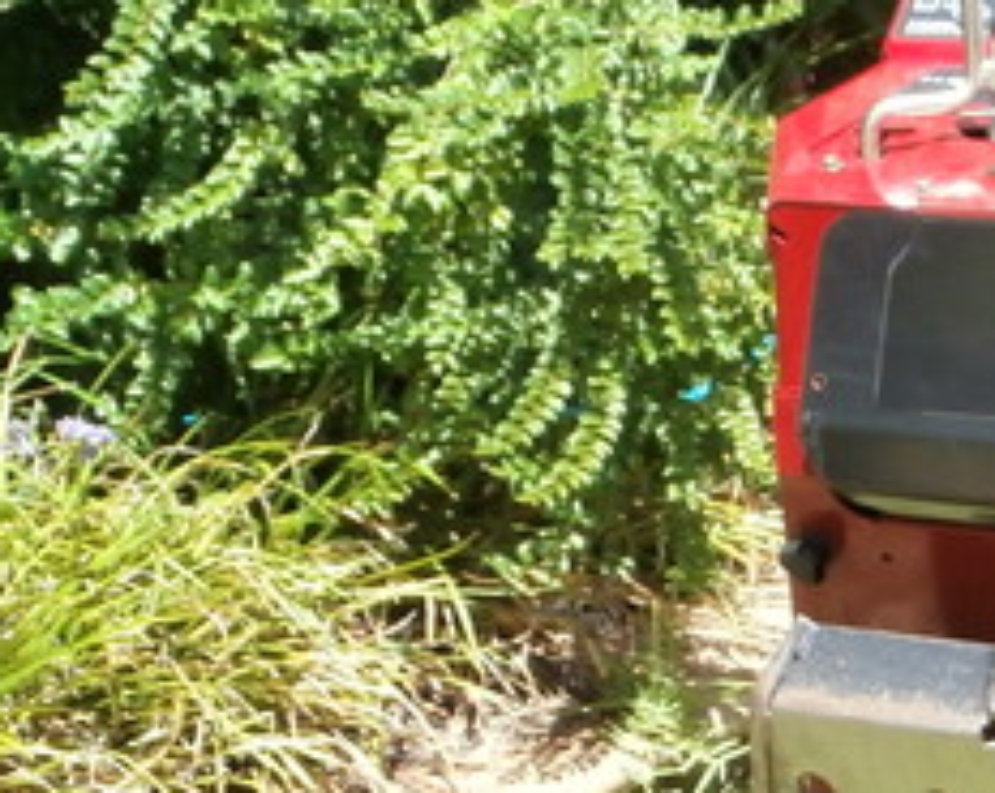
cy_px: 493
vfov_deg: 12.0
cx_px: 1197
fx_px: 3765
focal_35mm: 128
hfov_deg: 14.6
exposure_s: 1/320
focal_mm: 6.67
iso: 100
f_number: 3.9
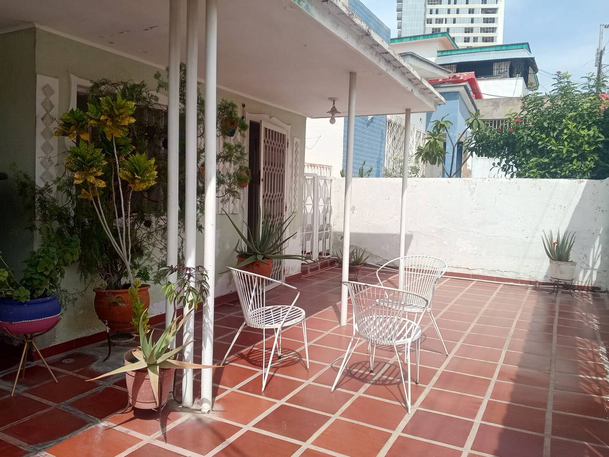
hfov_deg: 65.3
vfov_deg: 51.4
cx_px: 304
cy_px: 228
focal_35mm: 27
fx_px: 475
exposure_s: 1/830
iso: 105
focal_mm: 4.19
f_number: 1.6
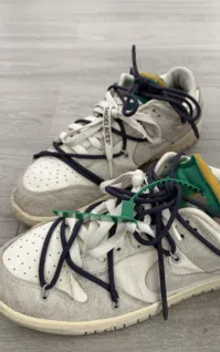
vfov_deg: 59.6
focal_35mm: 32
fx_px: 307
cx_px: 144
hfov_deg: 39.1
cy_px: 177
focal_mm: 6.76
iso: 400
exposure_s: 1/60
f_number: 1.78
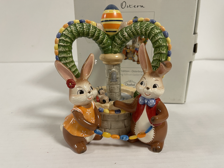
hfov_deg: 69.4
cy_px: 84
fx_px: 162
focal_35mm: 25
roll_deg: -0.4
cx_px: 112
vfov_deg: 54.9
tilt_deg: -16.1
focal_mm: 5.1
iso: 125
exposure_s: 1/50
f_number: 1.6
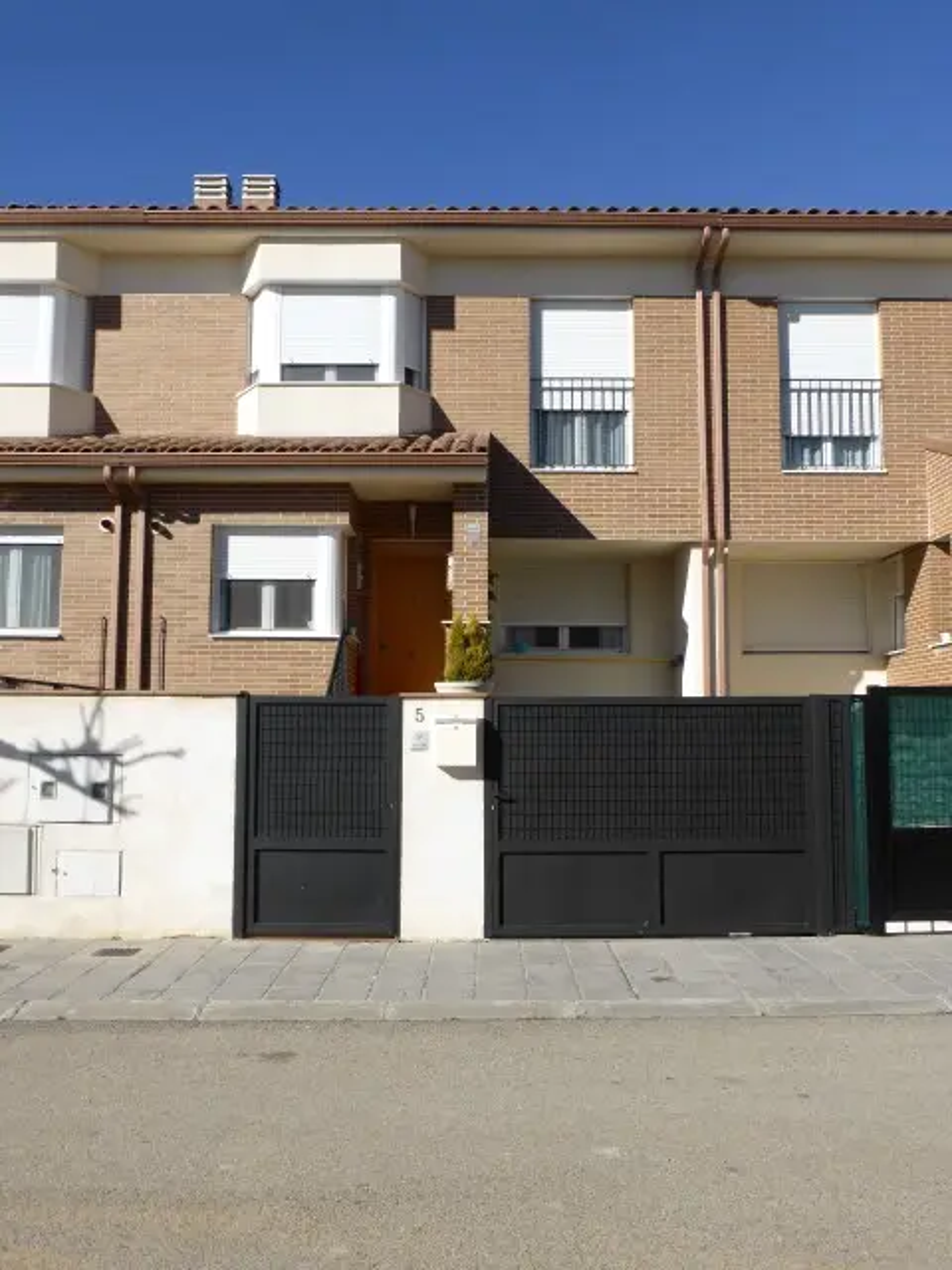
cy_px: 635
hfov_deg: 45.4
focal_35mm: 31
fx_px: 1137
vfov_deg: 58.4
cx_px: 476
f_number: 3.6
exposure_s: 1/1300
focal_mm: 5.4
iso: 100
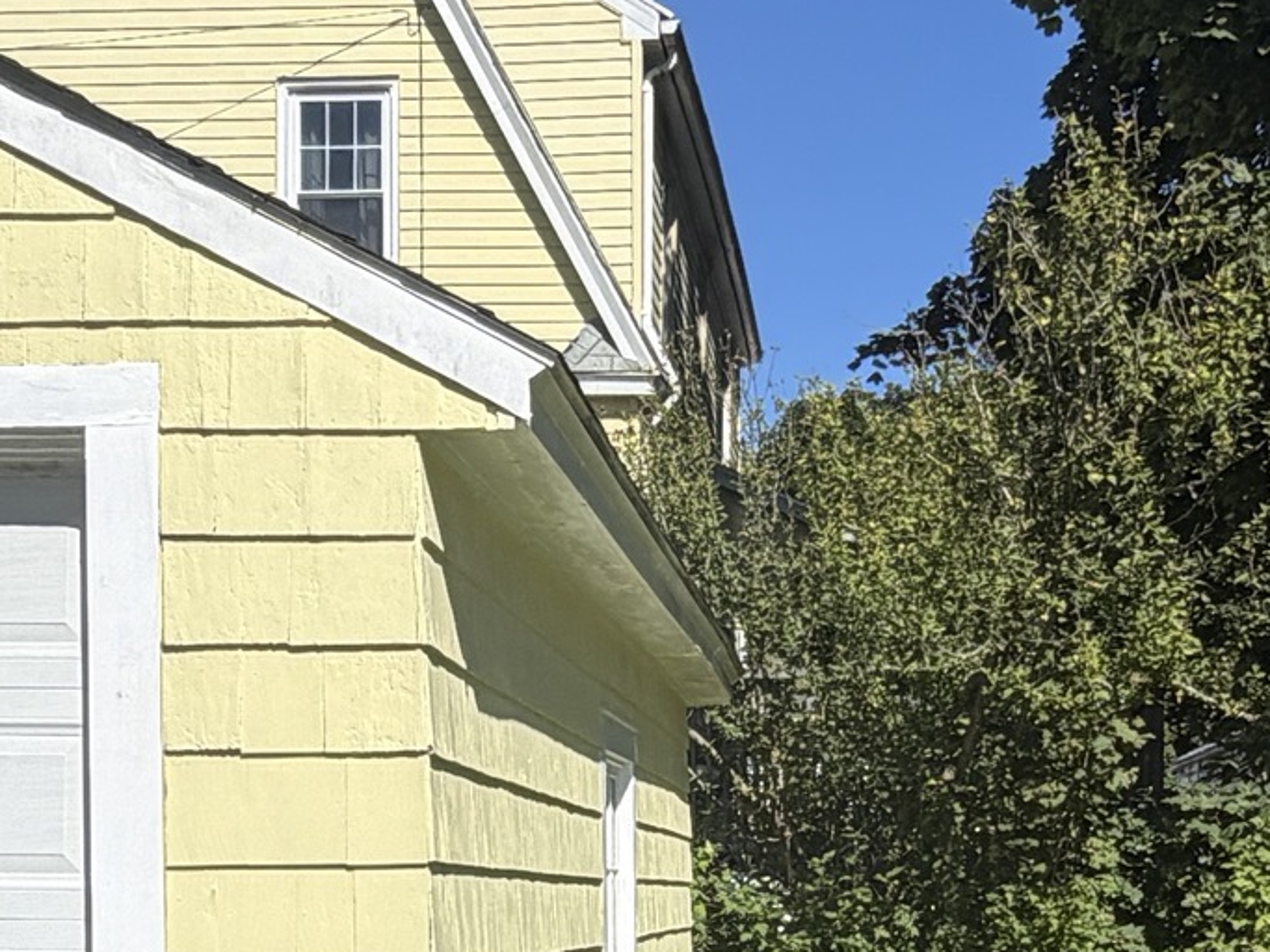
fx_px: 2311
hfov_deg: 30.7
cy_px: 950
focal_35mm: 63
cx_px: 712
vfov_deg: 22.4
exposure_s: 1/1613
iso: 20
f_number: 2.2
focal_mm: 2.22
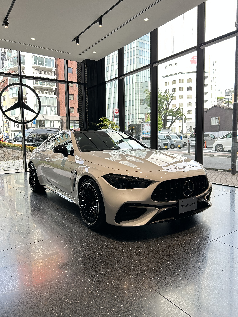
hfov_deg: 53.1
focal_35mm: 26
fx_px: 238
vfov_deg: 67.3
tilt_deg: -4.4
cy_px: 158
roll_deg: +0.7
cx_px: 119
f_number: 1.5
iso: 50
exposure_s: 1/139
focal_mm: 5.7
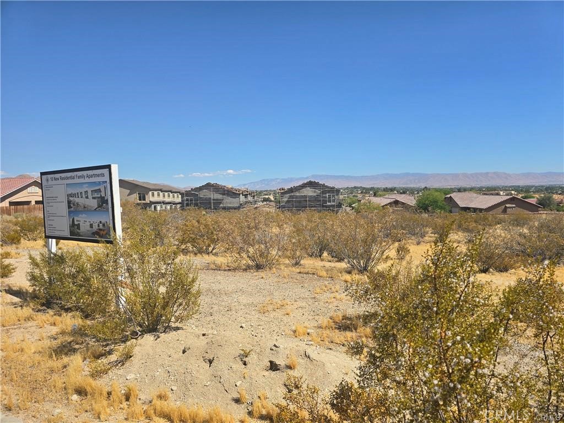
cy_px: 212
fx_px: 375
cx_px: 282
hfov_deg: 73.9
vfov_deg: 58.9
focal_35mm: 23
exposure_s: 1/1099
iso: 12
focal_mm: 6.3
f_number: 1.7
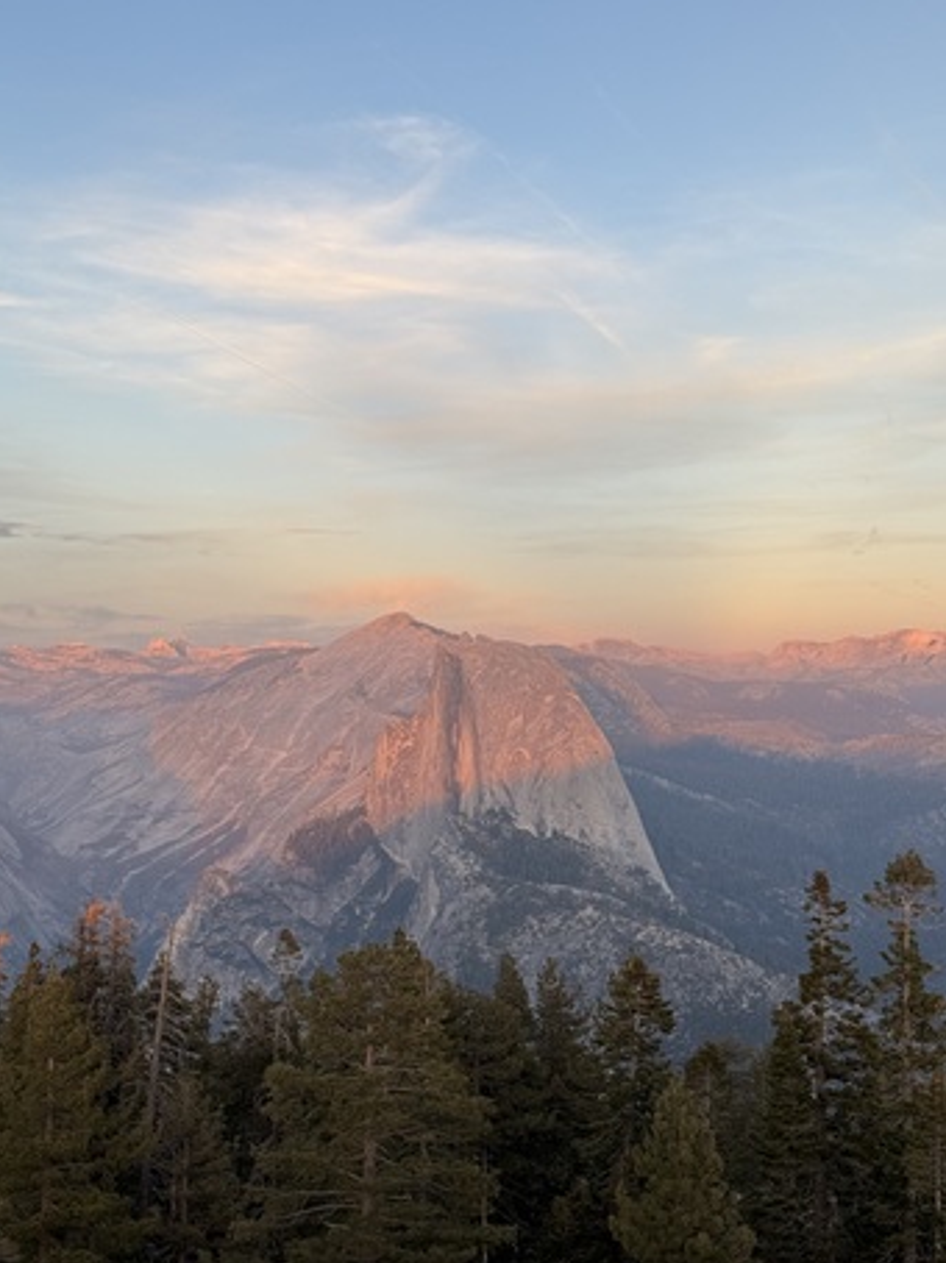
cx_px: 406
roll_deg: +0.0
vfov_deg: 35.0
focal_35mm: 55
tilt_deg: +2.9
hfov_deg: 26.5
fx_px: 2006
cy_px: 612
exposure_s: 1/430
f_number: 1.78
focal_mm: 6.76
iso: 64
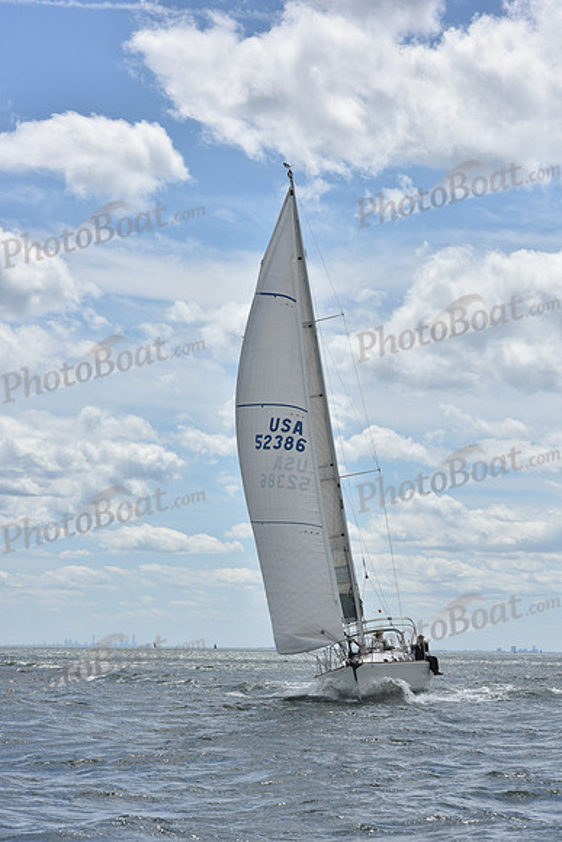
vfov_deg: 20.0
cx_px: 281
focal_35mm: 102
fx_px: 2387
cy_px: 421
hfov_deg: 13.4
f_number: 9
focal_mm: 102
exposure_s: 1/1600
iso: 320
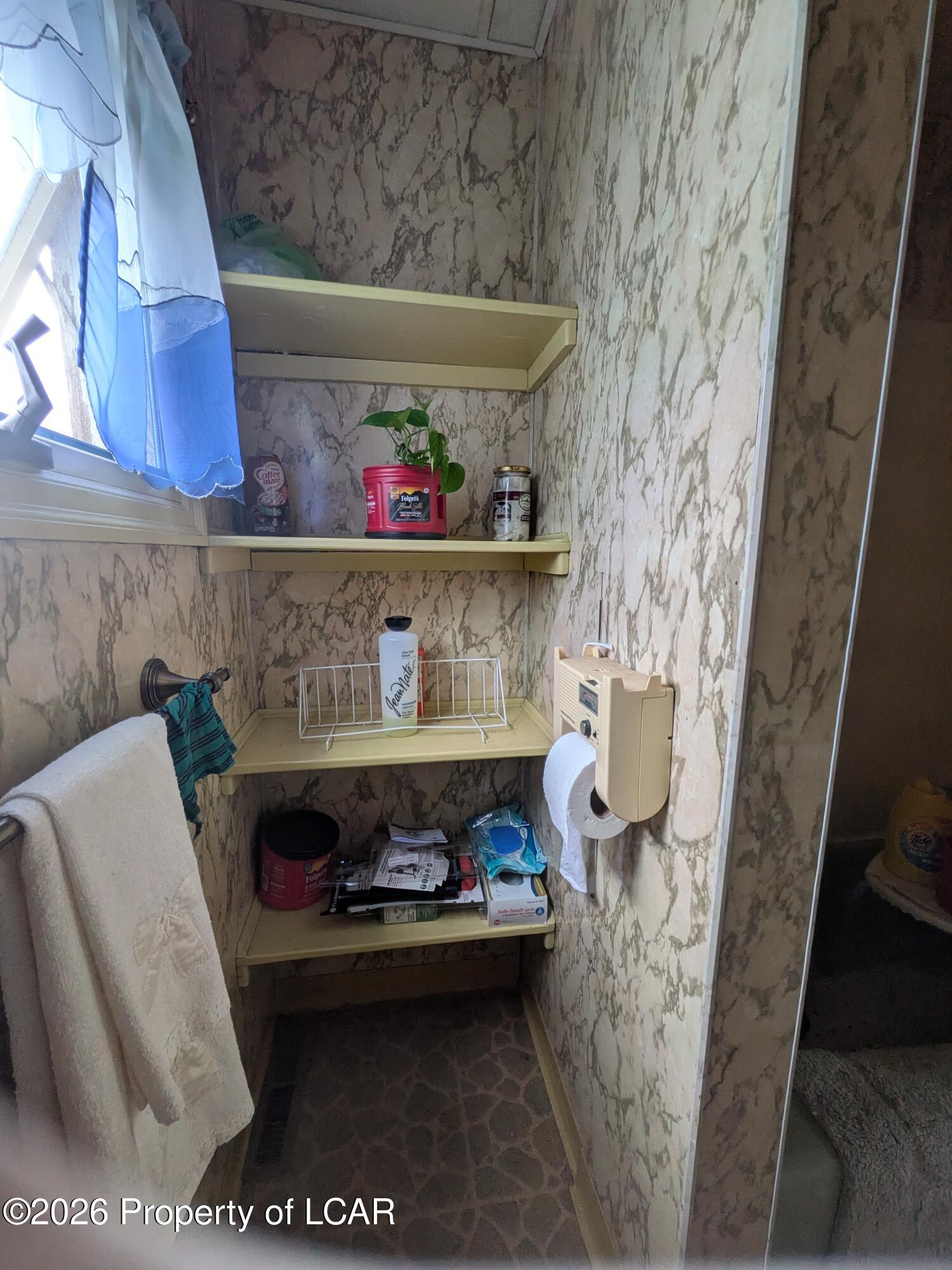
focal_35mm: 14
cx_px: 476
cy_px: 635
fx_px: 513
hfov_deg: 85.7
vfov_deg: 102.1
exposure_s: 1/60
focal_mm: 1.83
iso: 91
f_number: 2.2
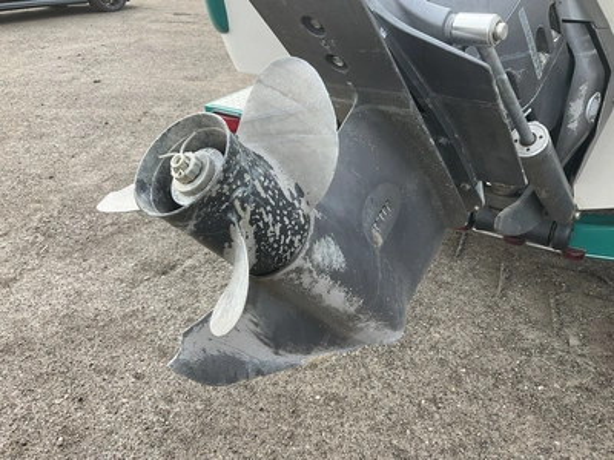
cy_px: 230
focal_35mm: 29
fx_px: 514
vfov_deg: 48.2
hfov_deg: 61.7
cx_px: 307
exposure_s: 1/265
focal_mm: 3
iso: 25
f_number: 1.8
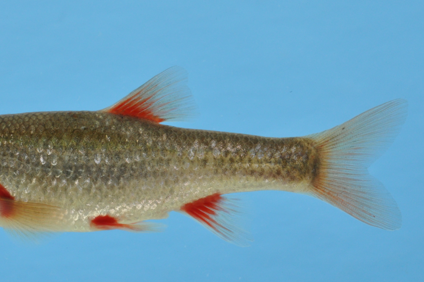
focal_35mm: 135
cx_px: 144
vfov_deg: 10.1
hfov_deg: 15.2
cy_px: 157
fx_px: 1588
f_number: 22
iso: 1000
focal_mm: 60
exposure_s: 1/13
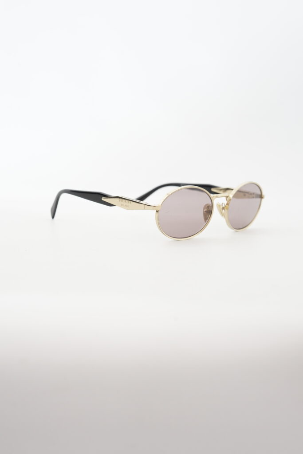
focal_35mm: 50
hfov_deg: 27.0
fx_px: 631
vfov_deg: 39.6
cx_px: 152
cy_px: 227
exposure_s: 1/13
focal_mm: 50
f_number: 6.3
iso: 640
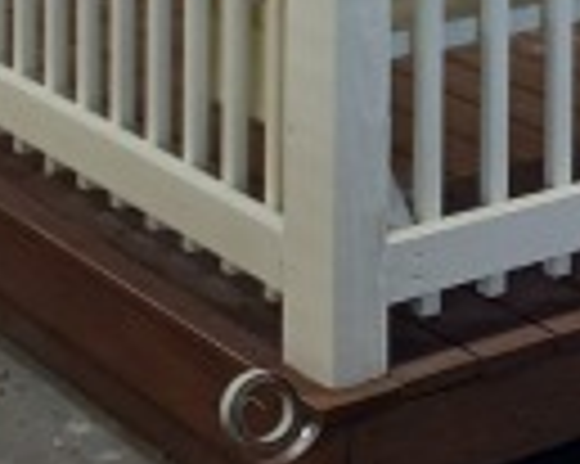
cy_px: -423
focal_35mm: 131
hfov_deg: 14.5
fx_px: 2247
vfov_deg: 10.9
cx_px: 589
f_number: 1.8
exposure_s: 1/60
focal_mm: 4
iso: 200
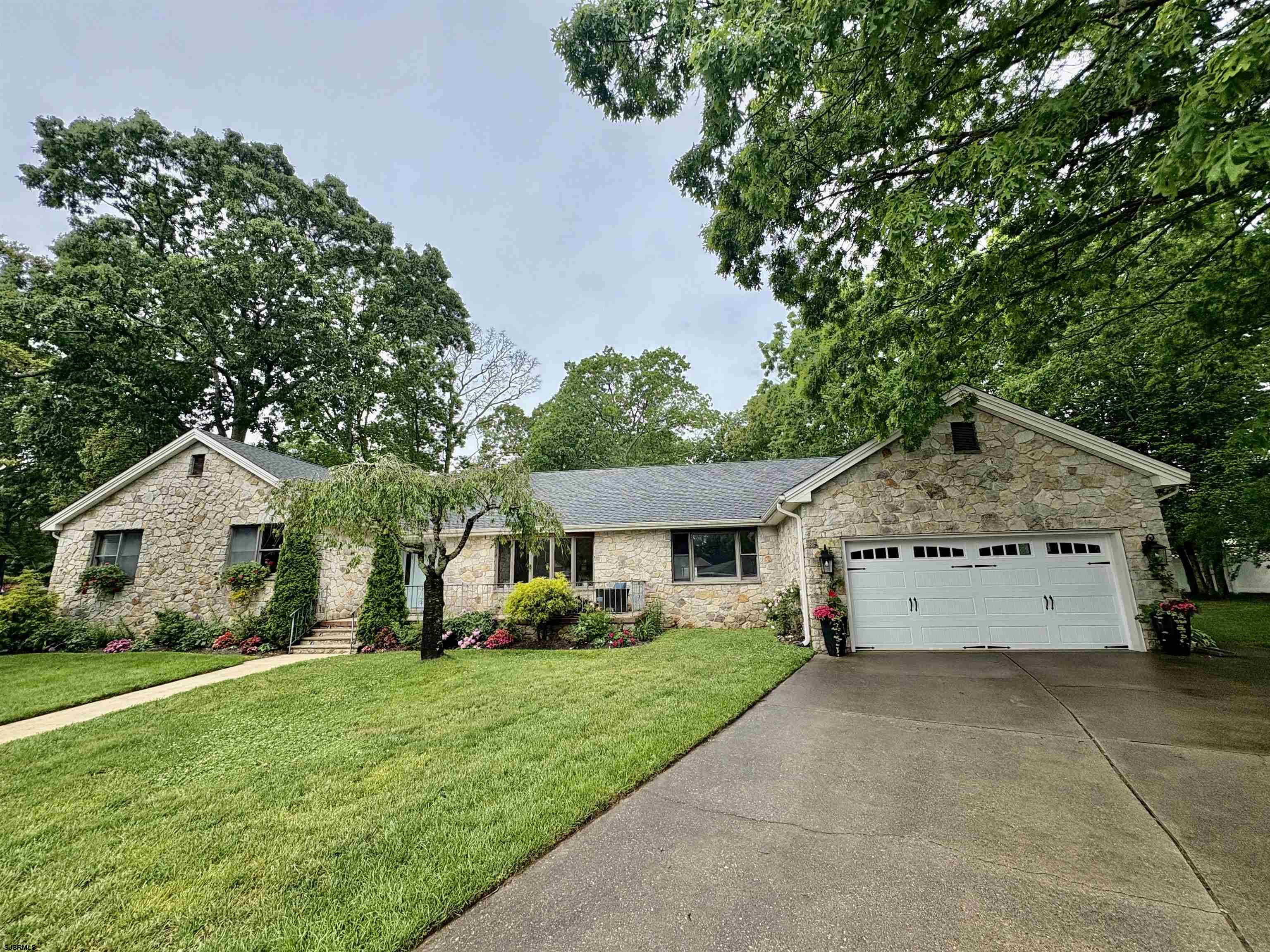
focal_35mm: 14
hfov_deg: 102.1
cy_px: 476
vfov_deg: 85.7
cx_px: 635
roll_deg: +0.6
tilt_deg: +12.8
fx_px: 514
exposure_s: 1/1256
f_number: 2.2
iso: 40
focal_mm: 2.22
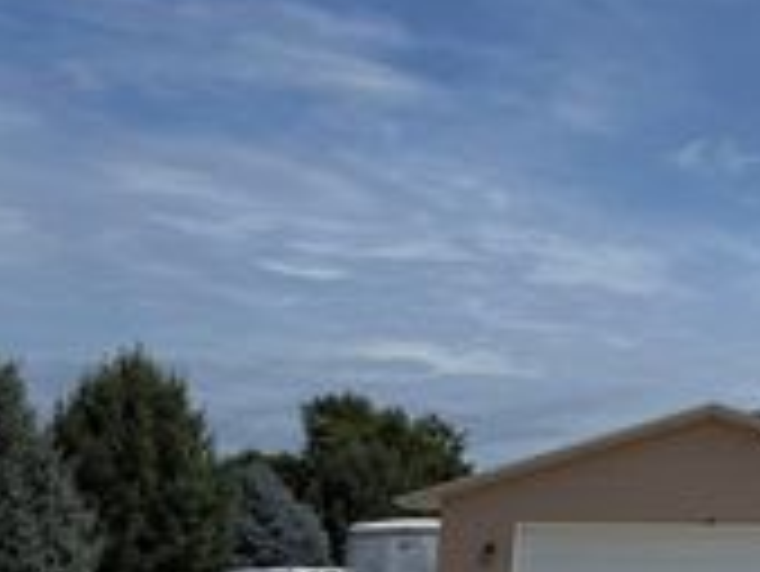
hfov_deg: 22.7
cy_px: 358
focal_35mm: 71
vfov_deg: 20.7
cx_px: 1120
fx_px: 1560
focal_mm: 6.76
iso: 80
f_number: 1.78
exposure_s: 1/10309
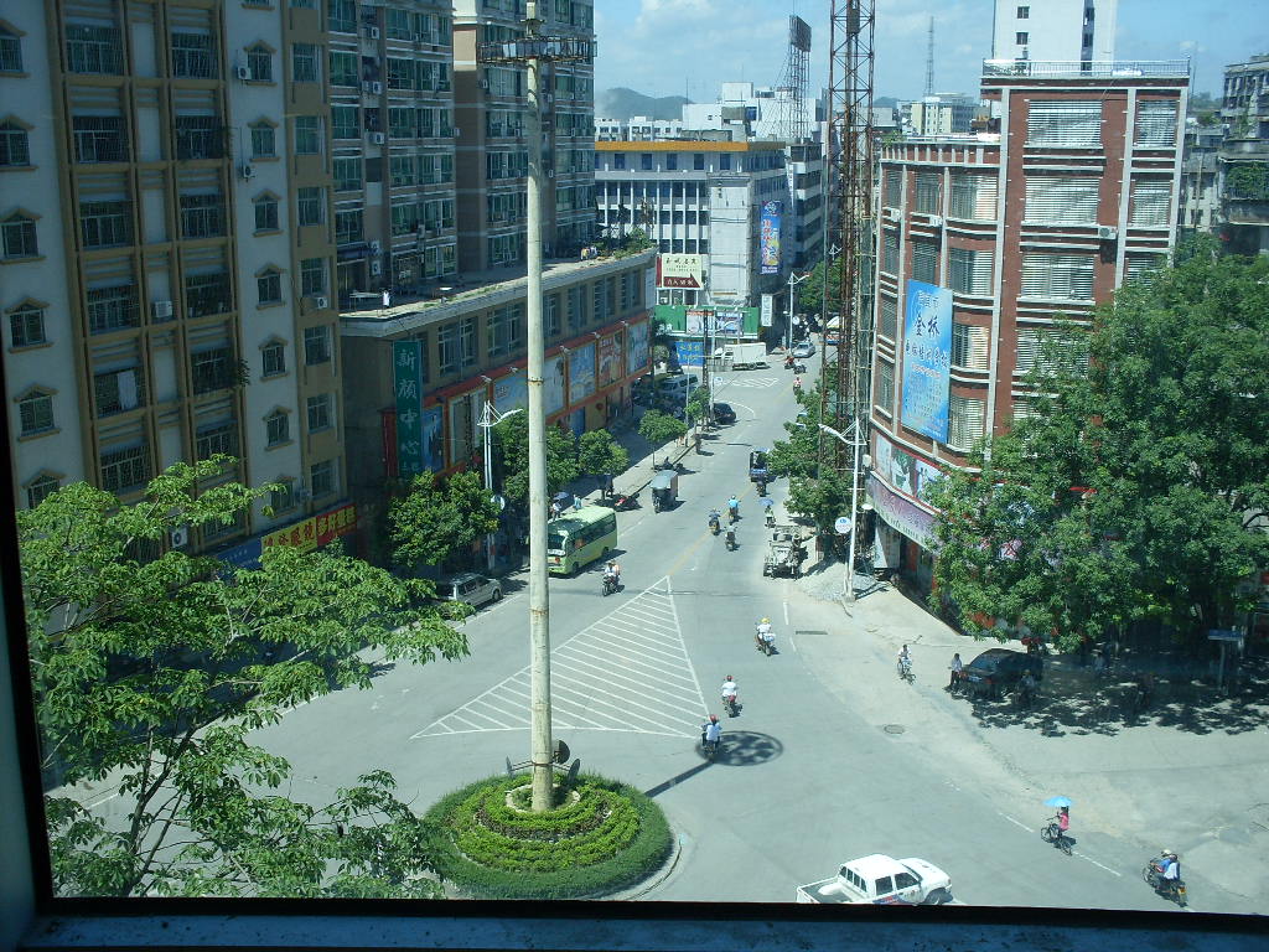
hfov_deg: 49.0
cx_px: 634
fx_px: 1393
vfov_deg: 37.7
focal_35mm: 38
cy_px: 476
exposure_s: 1/125
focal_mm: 6.3
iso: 80
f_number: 8.4
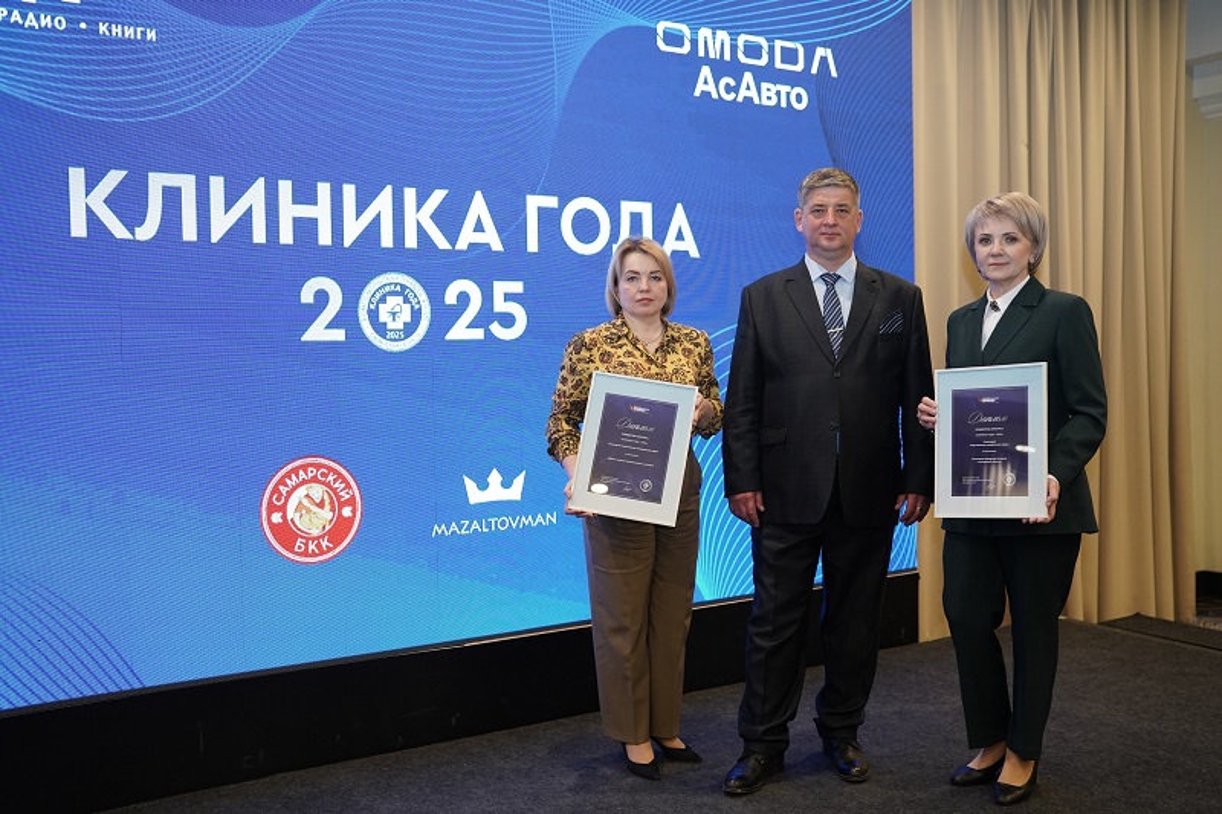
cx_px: 611
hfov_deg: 54.4
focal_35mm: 35
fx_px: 1188
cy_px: 407
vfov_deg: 37.8
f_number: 2.2
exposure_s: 1/160
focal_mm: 35
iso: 1600
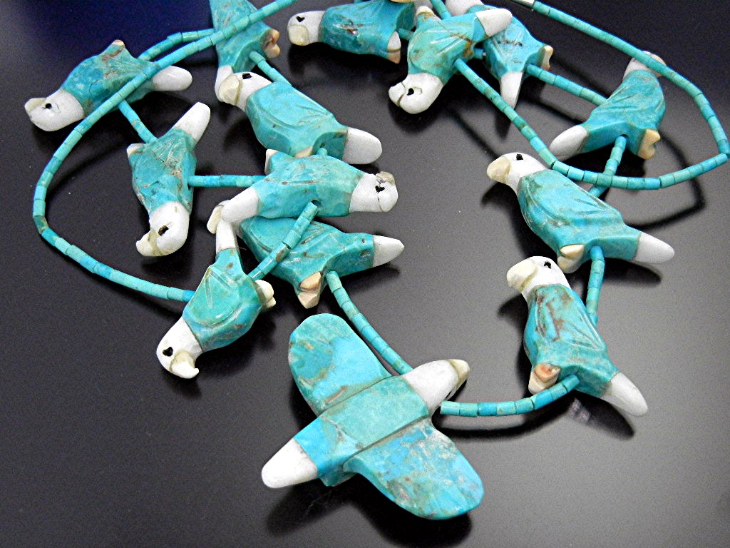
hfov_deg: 36.8
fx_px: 1097
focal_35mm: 52
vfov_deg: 28.0
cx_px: 365
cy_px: 274
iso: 800
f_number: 7.8
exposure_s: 1/30
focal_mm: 9.3
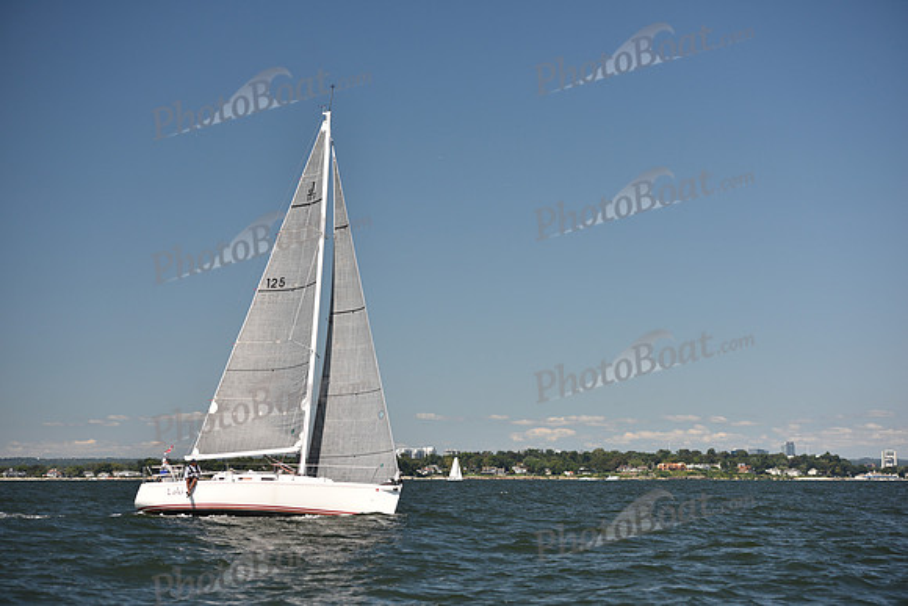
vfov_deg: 15.9
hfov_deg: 23.6
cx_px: 454
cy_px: 303
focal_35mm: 86
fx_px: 2170
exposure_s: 1/1250
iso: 250
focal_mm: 86
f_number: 4
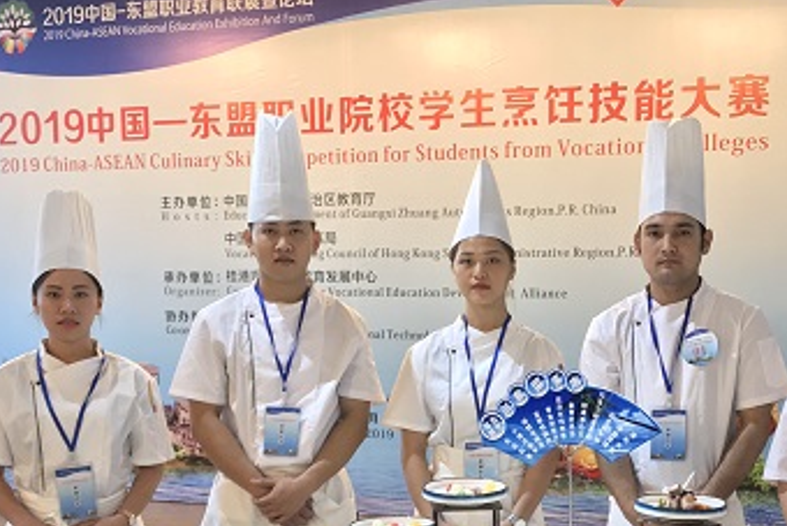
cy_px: 469
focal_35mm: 60
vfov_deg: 22.1
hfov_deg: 33.2
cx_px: 505
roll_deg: +1.1
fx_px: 1312
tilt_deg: -8.8
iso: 40
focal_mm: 3.99
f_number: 1.8
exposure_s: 1/33
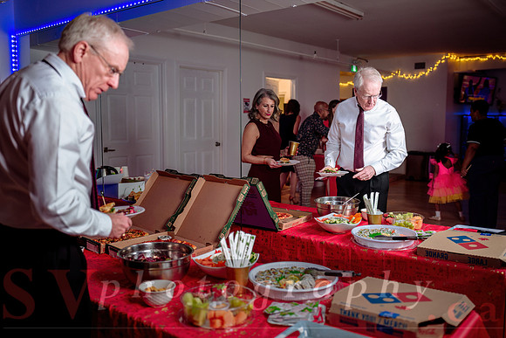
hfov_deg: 59.7
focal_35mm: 31
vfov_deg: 41.9
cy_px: 155
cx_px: 265
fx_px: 441
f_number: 2
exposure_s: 1/100
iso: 500
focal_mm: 29
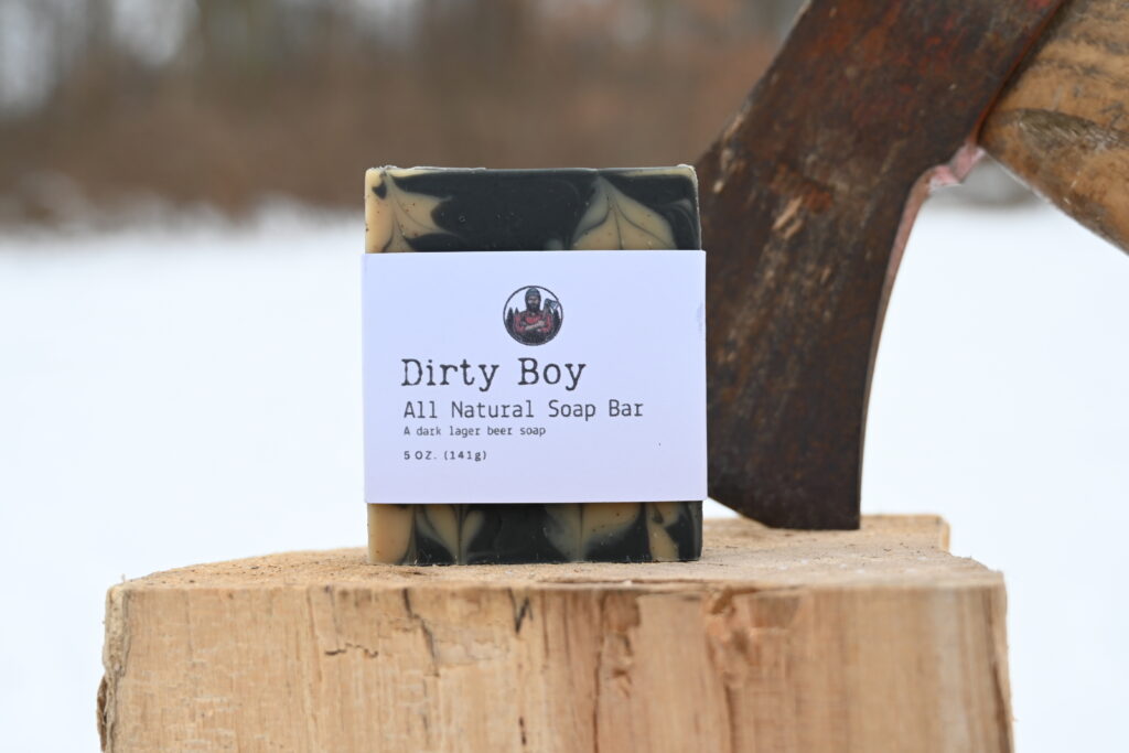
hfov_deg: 37.8
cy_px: 376
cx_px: 564
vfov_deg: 25.8
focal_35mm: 52
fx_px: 1647
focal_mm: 35
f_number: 4
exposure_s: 1/400
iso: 160
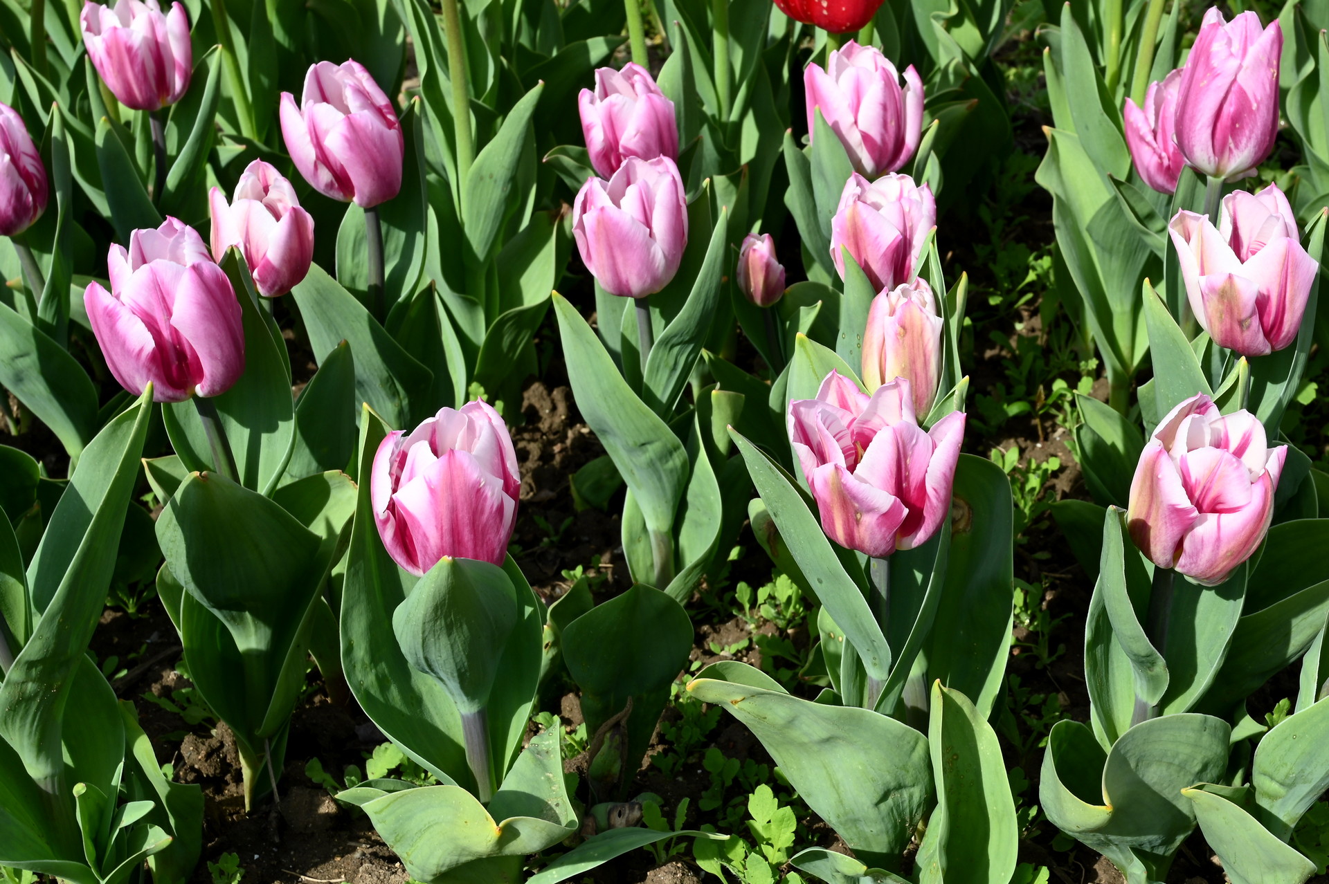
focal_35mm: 40
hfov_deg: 48.5
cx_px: 664
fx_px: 1476
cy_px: 442
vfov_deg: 33.4
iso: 125
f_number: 16
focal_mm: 40
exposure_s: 1/60
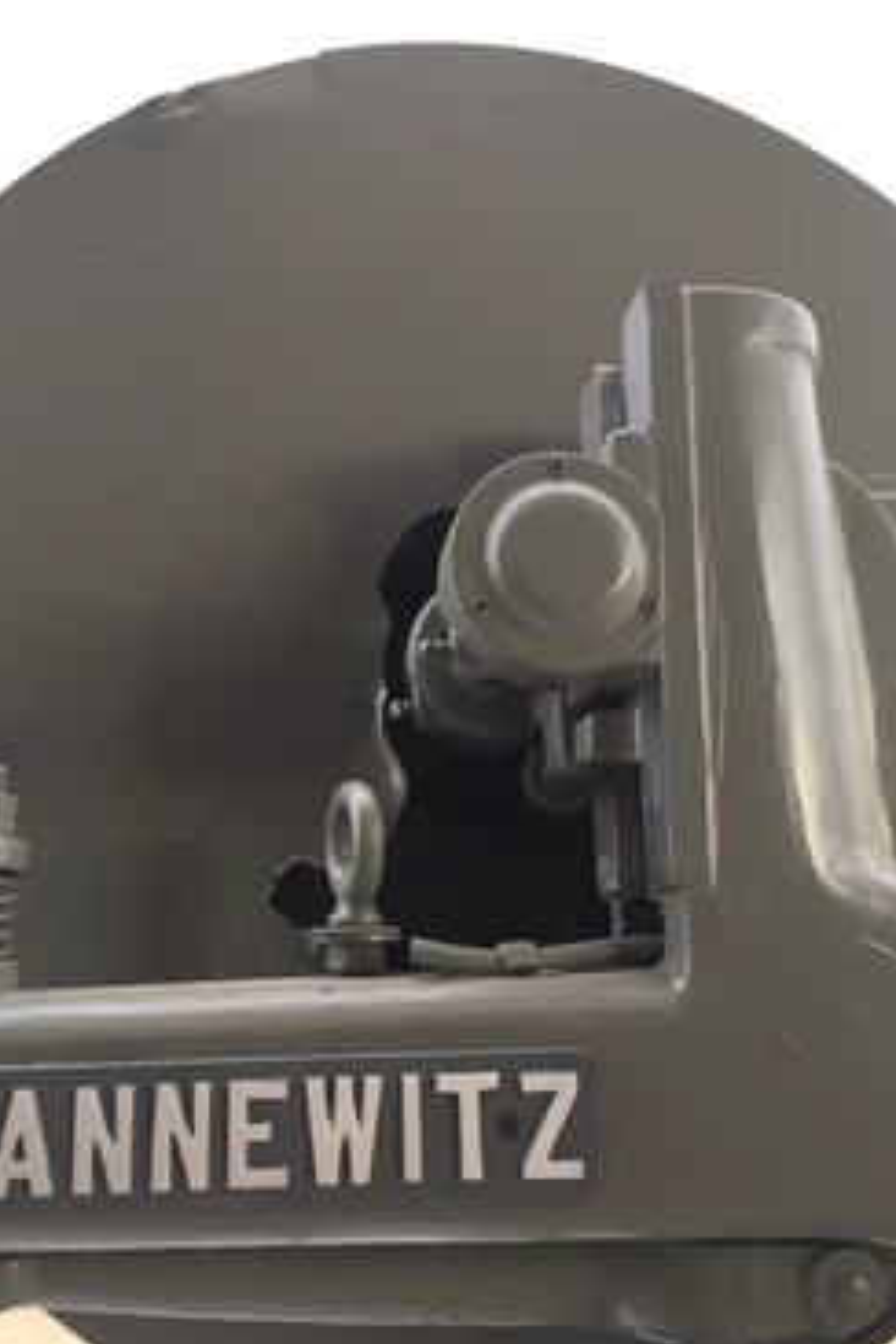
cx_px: 422
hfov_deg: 40.0
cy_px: 709
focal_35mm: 33
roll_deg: +0.7
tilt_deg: +10.3
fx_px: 1232
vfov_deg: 57.2
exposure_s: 1/60
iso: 32
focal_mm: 4.15
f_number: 2.2
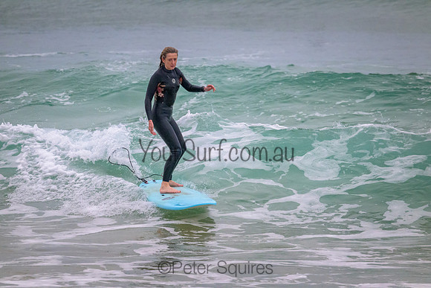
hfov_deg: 4.0
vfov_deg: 2.7
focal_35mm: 510
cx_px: 216
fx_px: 6107
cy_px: 144
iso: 7200
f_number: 11
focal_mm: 510
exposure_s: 1/1250
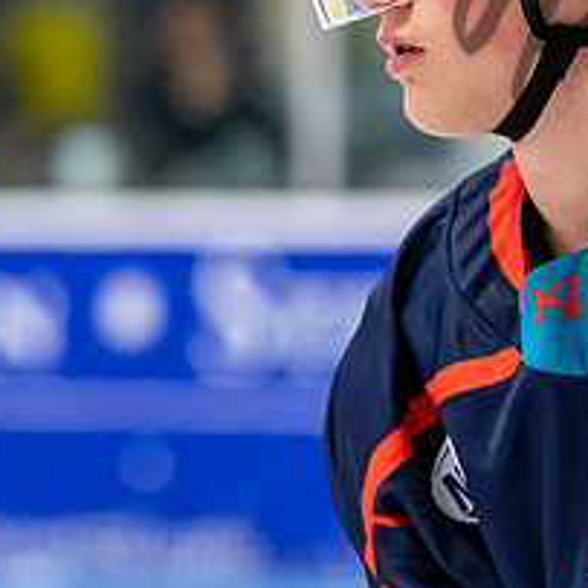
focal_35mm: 659
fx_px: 12665
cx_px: 583
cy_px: -5
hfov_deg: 2.7
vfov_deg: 2.7
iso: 2000
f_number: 3.2
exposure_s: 1/800
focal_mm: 150
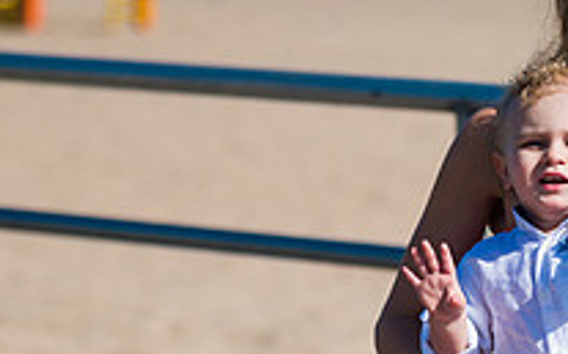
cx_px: 612
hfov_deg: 7.3
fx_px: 4424
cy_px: 162
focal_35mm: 286
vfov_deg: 4.6
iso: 200
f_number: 3.2
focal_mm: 100
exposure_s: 1/6400
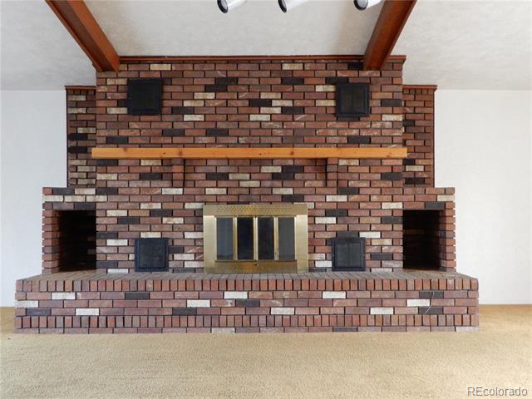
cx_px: 266
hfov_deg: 52.6
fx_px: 538
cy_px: 200
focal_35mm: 35
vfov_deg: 40.7
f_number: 4
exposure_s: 1/8
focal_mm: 6.2
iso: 800
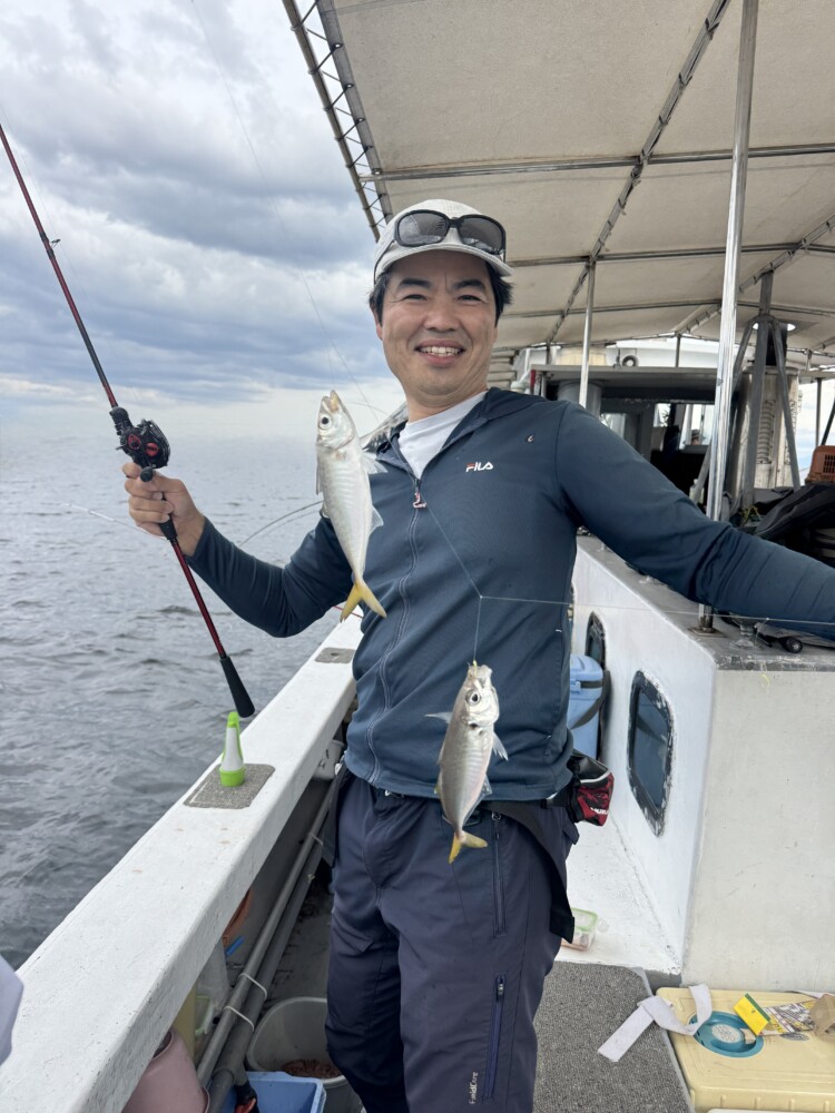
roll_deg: -2.8
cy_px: 556
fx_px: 772
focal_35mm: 24
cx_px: 418
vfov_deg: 71.6
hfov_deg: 56.8
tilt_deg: -8.0
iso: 80
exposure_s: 1/1524
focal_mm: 6.76
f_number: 1.78
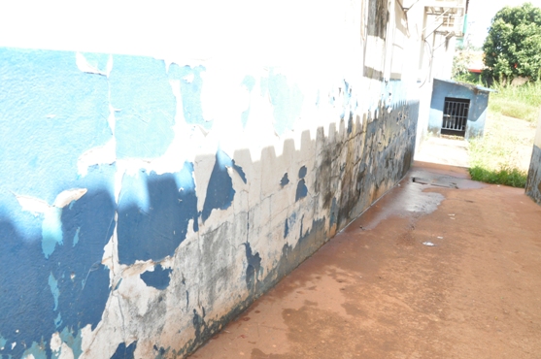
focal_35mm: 27
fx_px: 405
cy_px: 180
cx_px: 270
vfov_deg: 47.8
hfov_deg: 67.4
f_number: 14
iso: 1000
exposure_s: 1/200
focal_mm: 18
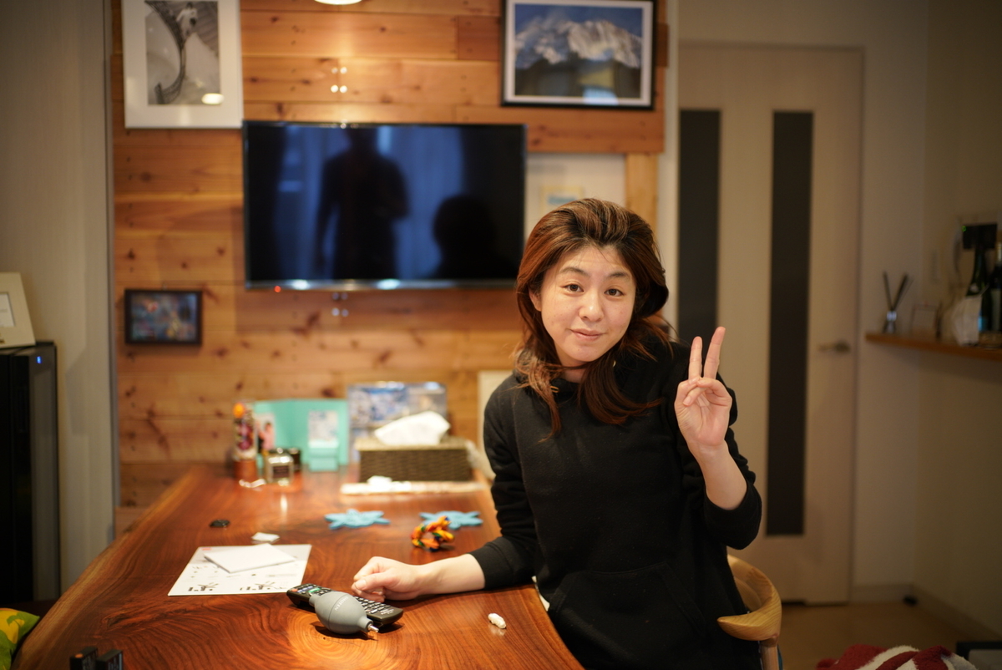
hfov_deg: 39.6
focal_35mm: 50
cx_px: 501
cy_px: 335
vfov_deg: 27.0
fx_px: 1393
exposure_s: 1/60
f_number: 2
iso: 640
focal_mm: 50
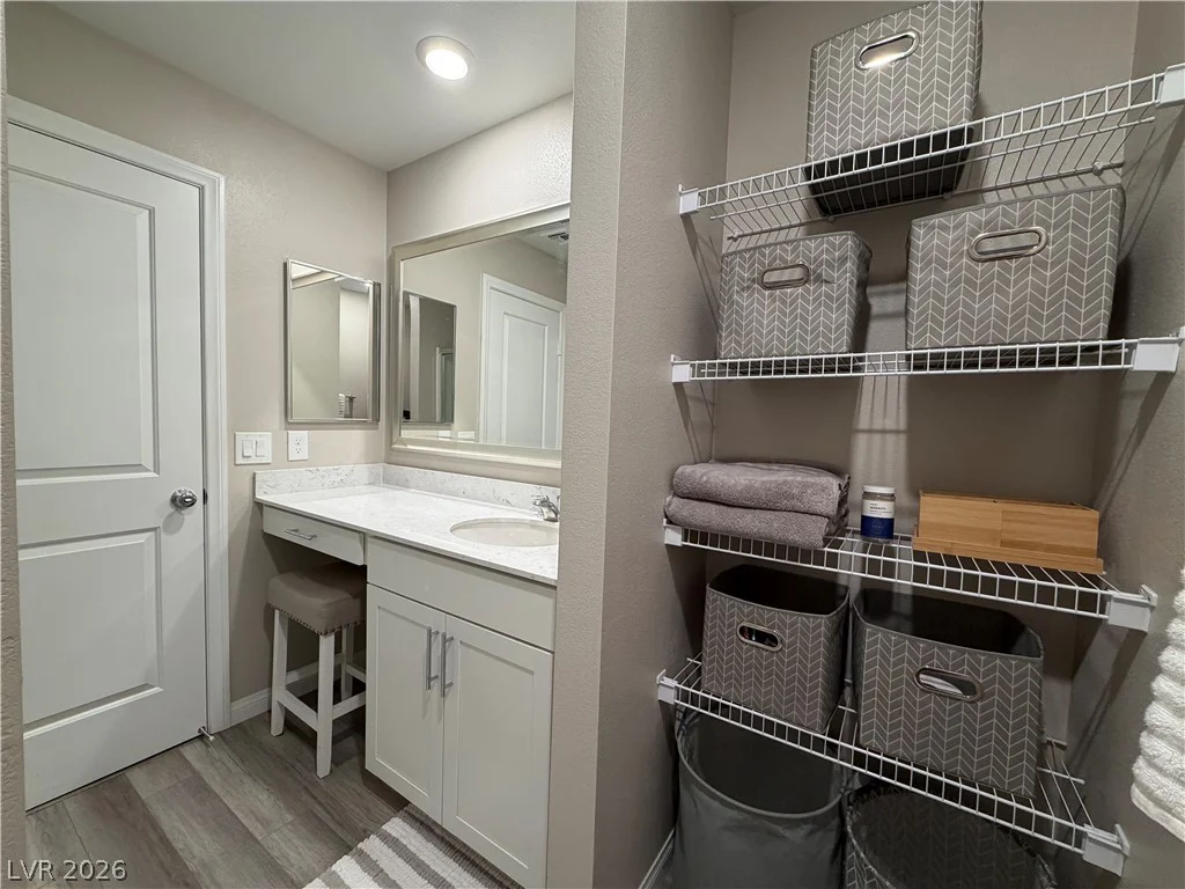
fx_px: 479
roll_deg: -1.6
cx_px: 592
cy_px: 444
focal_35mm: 14
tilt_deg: -3.1
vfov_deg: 85.7
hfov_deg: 102.1
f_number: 2.2
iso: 250
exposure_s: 1/60
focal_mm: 2.22
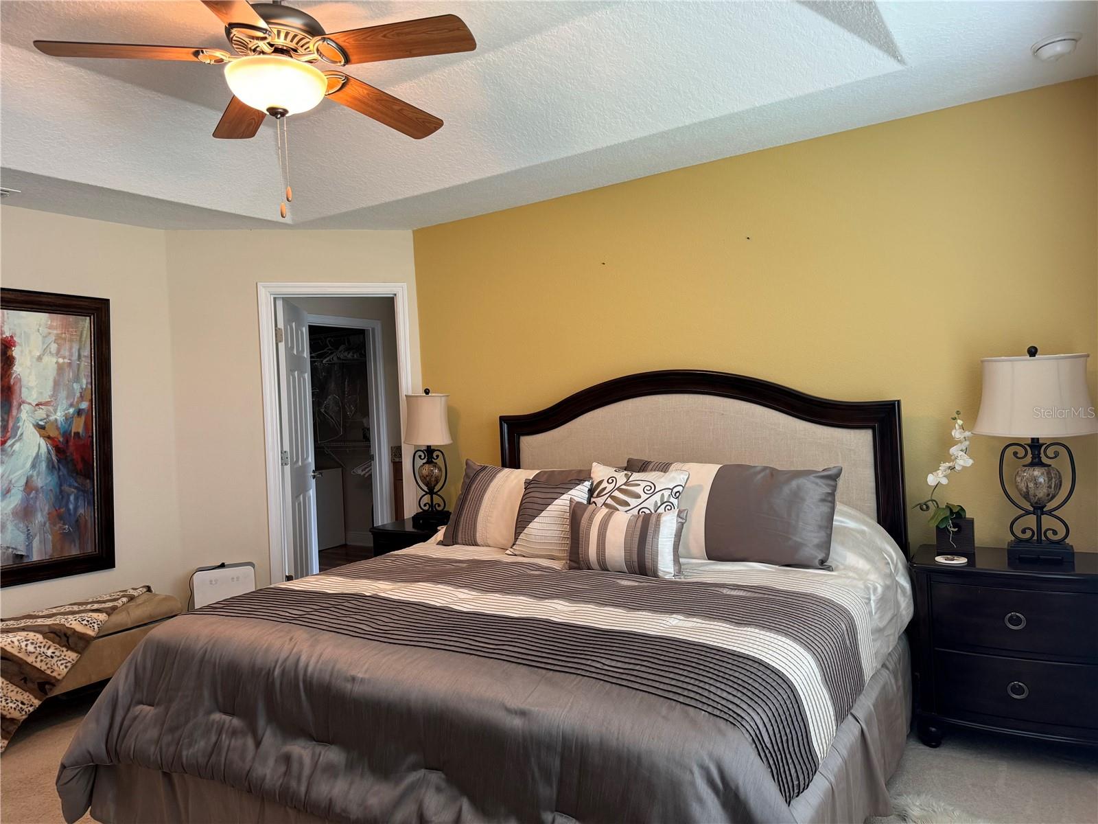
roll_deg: +3.1
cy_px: 412
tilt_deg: -0.6
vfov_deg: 56.8
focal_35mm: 24
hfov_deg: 71.6
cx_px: 549
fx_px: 761
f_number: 1.78
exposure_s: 1/120
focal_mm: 6.76
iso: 200
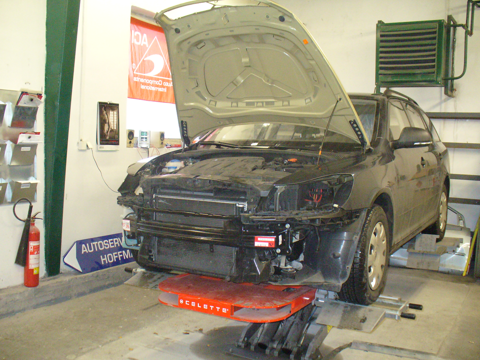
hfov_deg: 50.1
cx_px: 240
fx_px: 513
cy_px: 180
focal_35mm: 37
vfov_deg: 38.7
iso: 400
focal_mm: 6.1
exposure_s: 1/60
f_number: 2.8
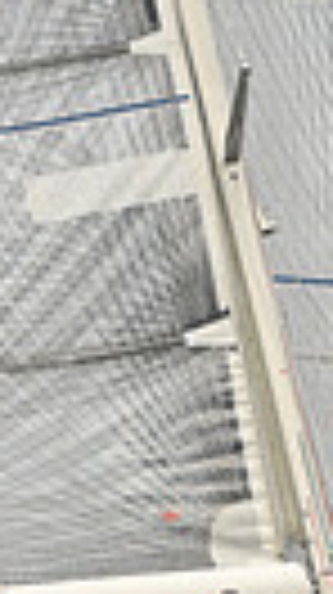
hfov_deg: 3.5
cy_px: 664
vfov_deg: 6.2
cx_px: 238
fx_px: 5445
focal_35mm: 346
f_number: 5
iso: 250
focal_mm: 75
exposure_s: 1/500
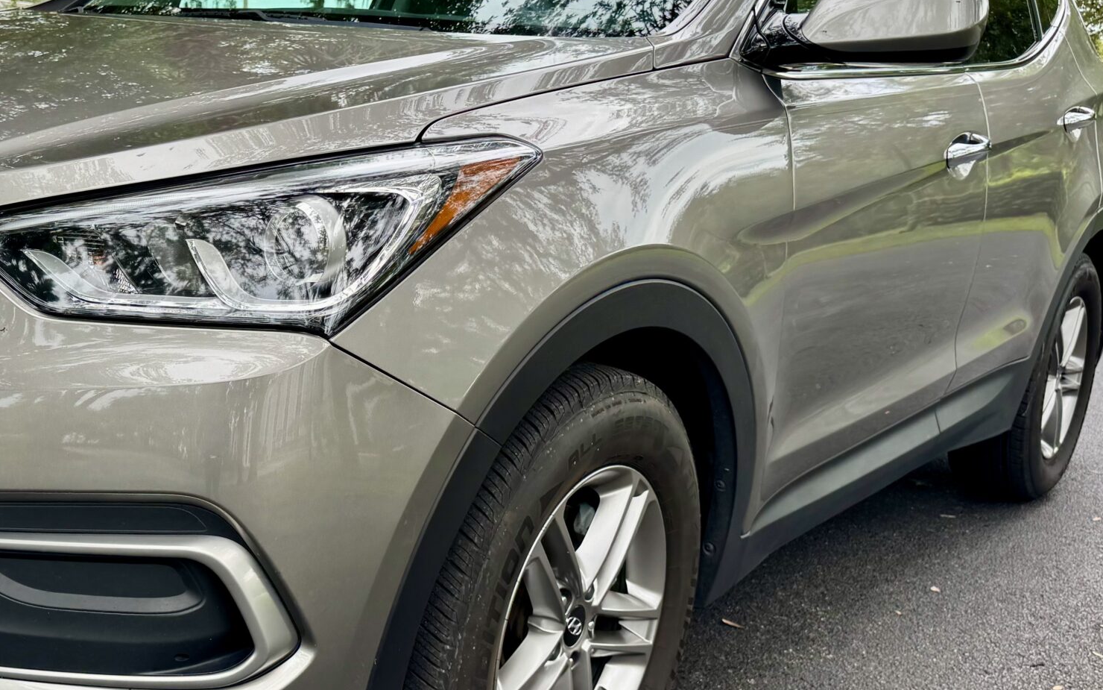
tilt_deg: -11.7
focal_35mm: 44
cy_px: 374
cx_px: 297
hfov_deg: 44.0
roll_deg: -2.9
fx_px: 1323
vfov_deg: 29.2
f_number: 1.78
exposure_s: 1/627
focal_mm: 6.76
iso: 80
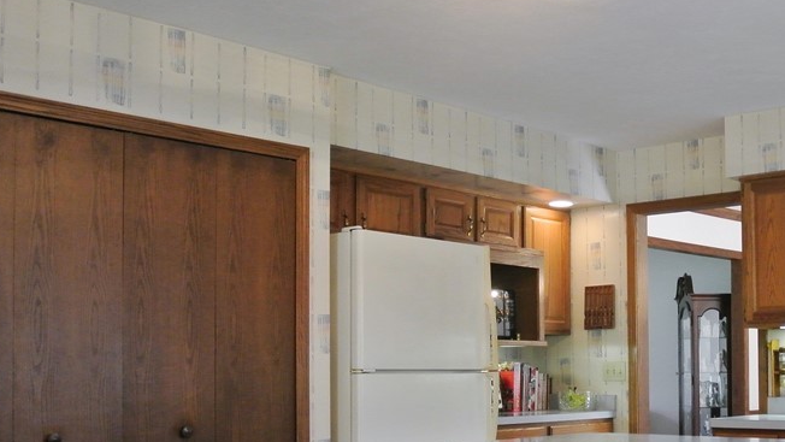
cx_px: 595
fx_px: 978
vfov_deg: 25.1
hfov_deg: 42.3
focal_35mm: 47
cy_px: 346
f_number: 3.5
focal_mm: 10
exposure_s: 1/60
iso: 800
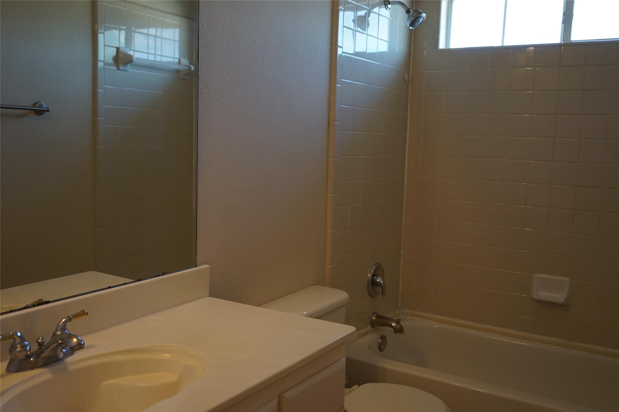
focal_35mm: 34
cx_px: 310
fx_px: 585
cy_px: 206
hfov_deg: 55.8
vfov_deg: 38.9
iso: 800
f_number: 4
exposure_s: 1/160
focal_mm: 34
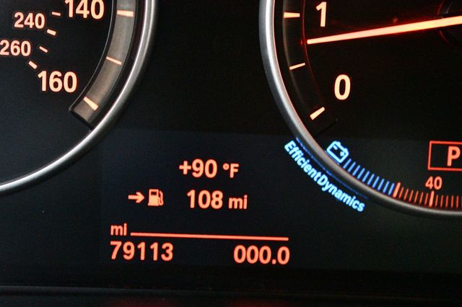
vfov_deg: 18.9
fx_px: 923
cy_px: 154
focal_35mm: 72
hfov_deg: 28.1
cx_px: 231
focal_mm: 48
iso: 12800
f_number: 5.6
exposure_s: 1/50
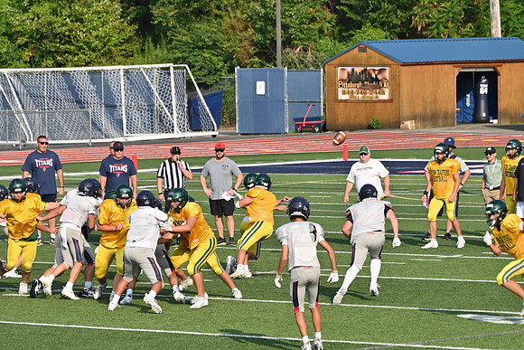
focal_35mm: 255
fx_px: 3712
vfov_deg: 5.4
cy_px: 175
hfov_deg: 8.1
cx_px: 262
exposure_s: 1/640
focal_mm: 170
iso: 100
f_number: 5.6
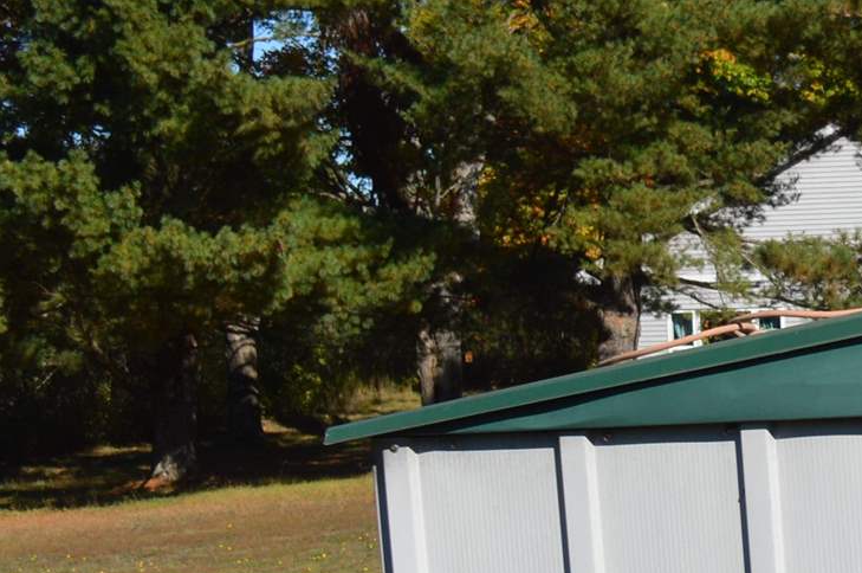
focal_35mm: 158
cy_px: 942
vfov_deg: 8.4
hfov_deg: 11.5
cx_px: 1796
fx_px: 3781
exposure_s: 1/400
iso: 100
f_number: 10
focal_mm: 25
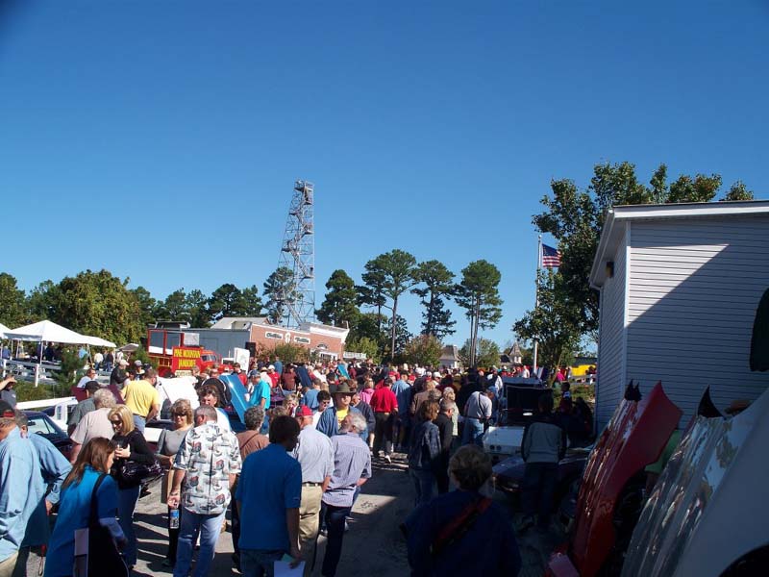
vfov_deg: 39.7
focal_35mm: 36
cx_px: 384
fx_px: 800
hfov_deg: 51.4
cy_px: 288
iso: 64
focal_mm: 7.54
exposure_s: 1/400
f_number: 5
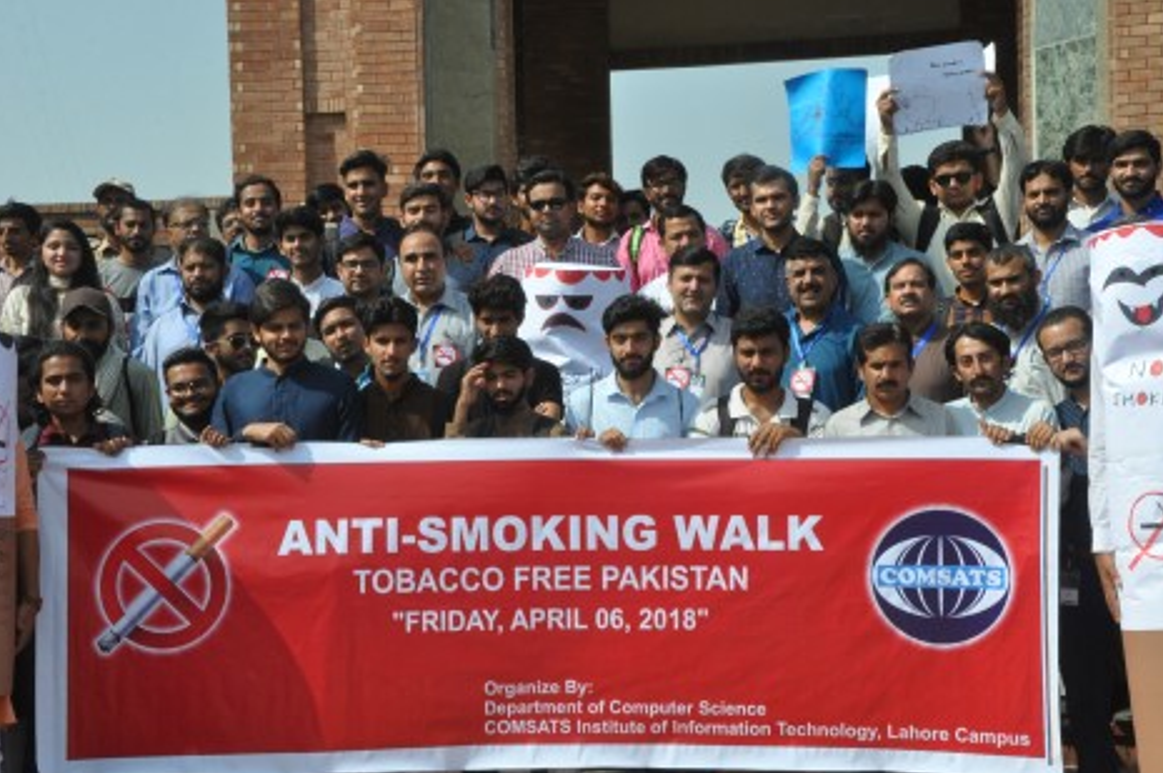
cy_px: 394
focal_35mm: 65
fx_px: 2098
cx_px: 585
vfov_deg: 20.9
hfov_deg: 31.0
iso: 1000
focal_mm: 42
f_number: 20
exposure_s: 1/400
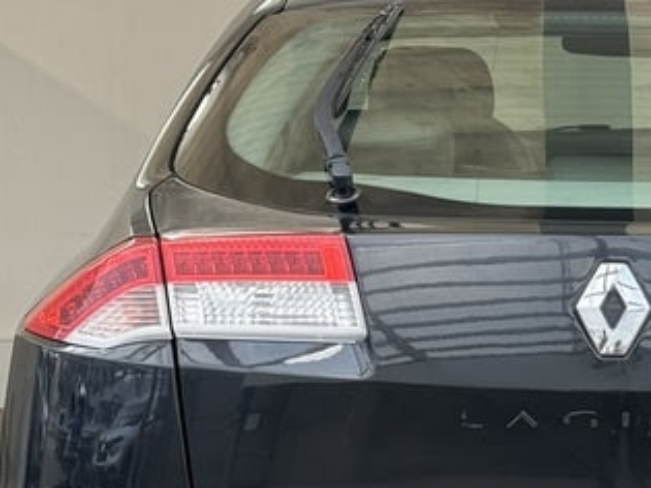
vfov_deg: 10.8
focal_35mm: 137
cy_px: 334
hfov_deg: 14.2
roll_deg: -2.0
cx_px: 641
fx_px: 2575
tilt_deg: -10.5
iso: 64
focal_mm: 6.76
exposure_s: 1/358
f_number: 1.78
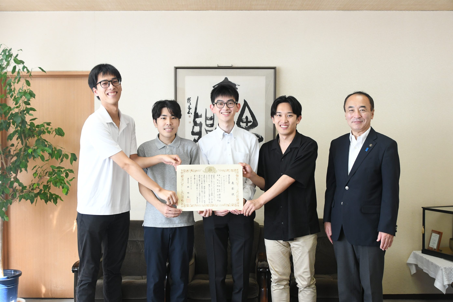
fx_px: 528
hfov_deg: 46.4
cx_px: 226
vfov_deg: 31.9
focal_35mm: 42
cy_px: 151
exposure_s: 1/160
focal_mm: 28
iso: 1600
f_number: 5.6
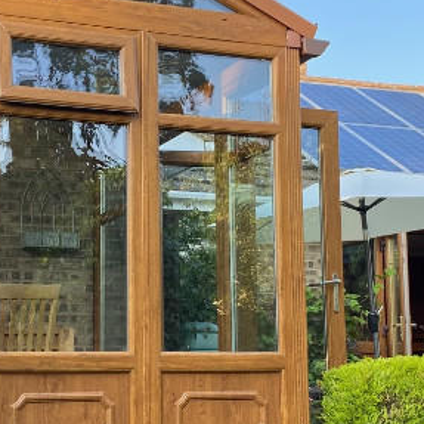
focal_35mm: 82
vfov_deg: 21.1
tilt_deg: +9.4
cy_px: 239
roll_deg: +0.4
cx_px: 167
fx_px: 1136
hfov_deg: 21.1
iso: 32
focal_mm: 4.25
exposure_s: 1/263
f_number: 1.8
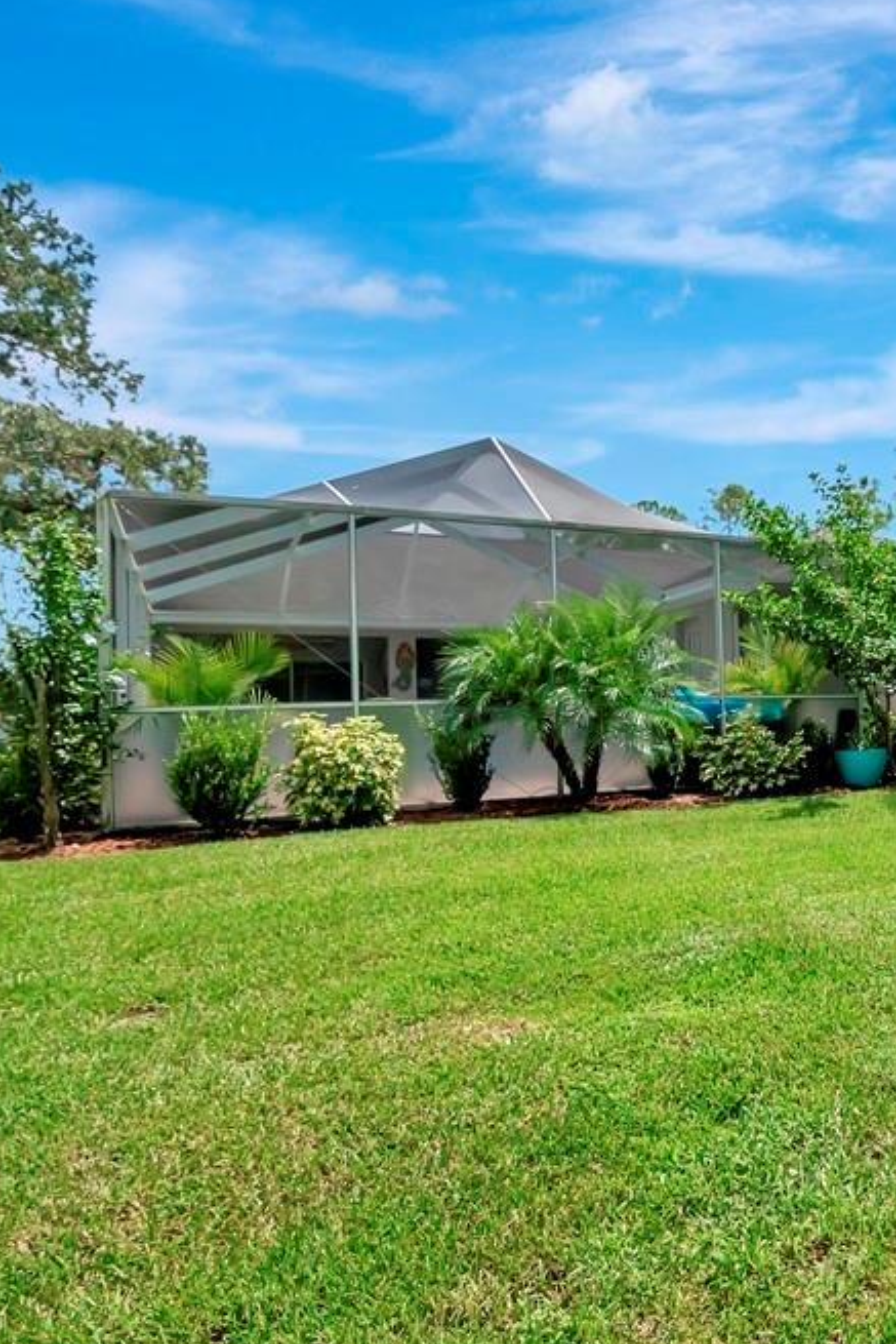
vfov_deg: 69.8
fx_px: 962
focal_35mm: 26
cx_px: 900
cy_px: 693
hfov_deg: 42.9
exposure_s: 1/2500
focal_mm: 11
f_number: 7.1
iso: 800
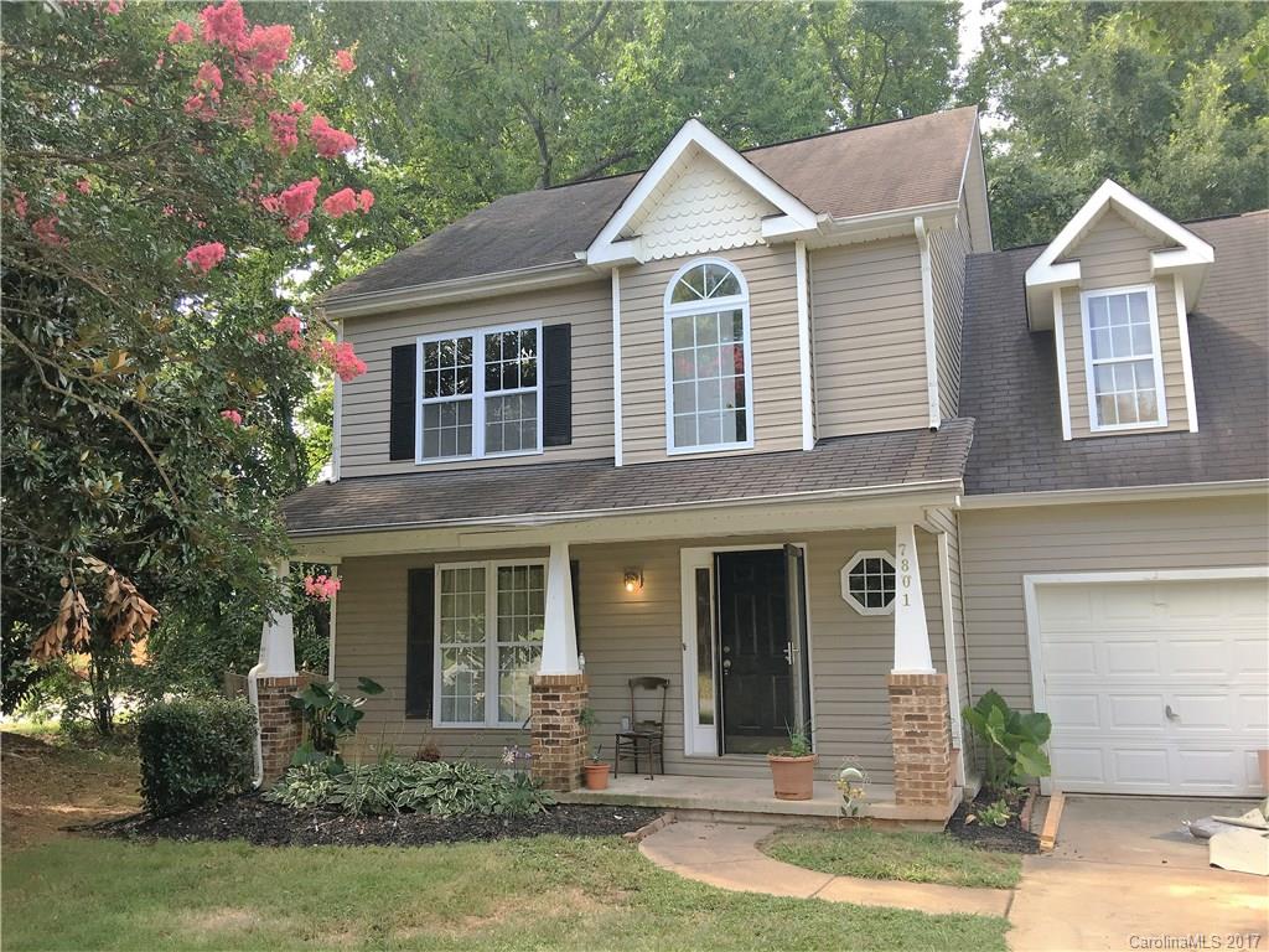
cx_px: 634
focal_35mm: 29
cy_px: 476
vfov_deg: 48.2
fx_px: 1063
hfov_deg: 61.7
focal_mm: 4.15
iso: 25
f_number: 2.2
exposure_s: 1/166
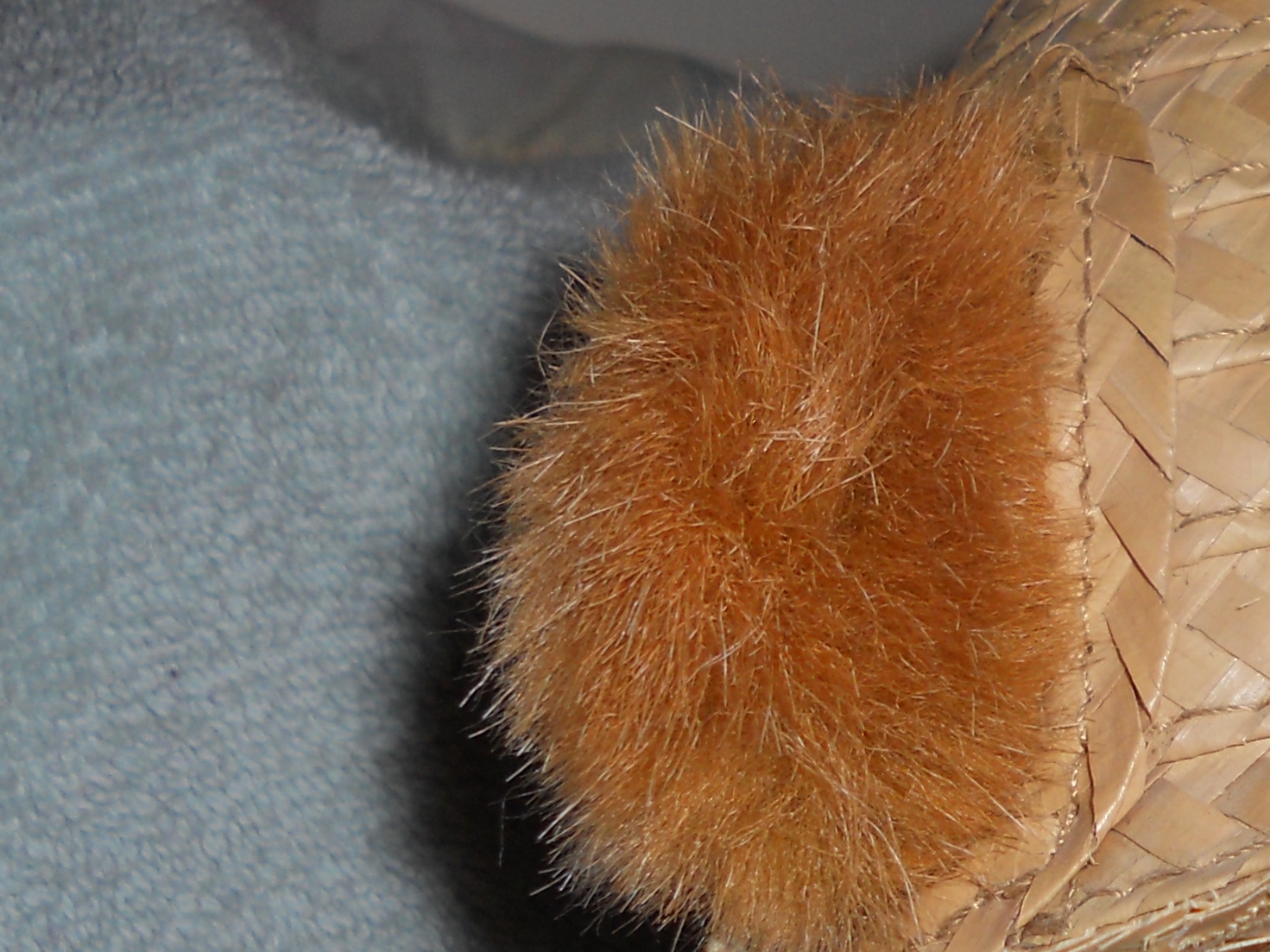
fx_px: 3192
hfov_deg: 21.3
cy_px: 449
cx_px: 1425
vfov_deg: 17.0
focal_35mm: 87
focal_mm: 5.8
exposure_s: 1/25
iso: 80
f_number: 8.8
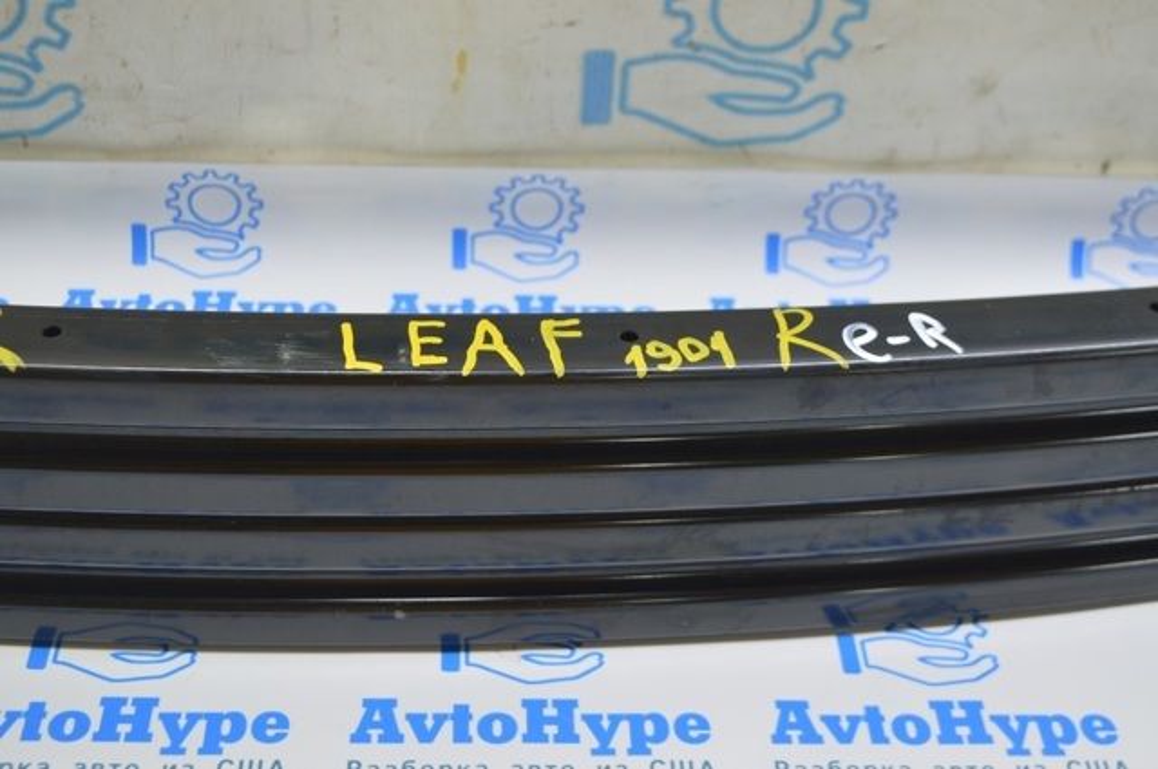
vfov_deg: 25.0
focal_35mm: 54
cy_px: 384
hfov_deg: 36.9
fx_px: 1735
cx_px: 579
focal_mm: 36
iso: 400
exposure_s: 1/20
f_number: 5.6
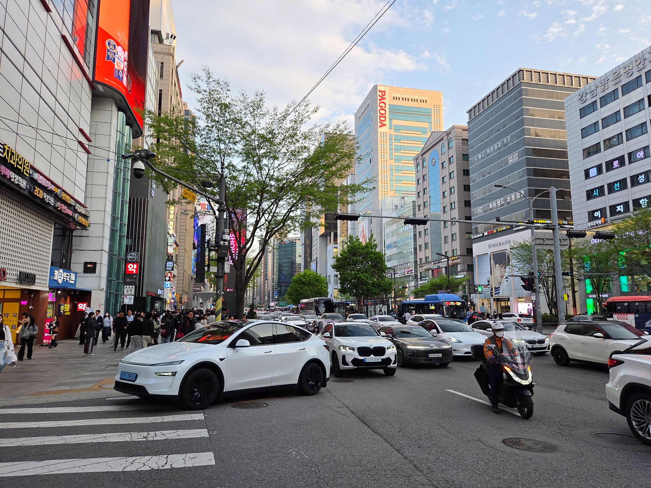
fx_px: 433
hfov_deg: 73.9
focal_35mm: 23
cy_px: 244
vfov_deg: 58.9
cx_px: 326
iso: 80
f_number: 1.8
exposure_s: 1/697
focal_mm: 5.4
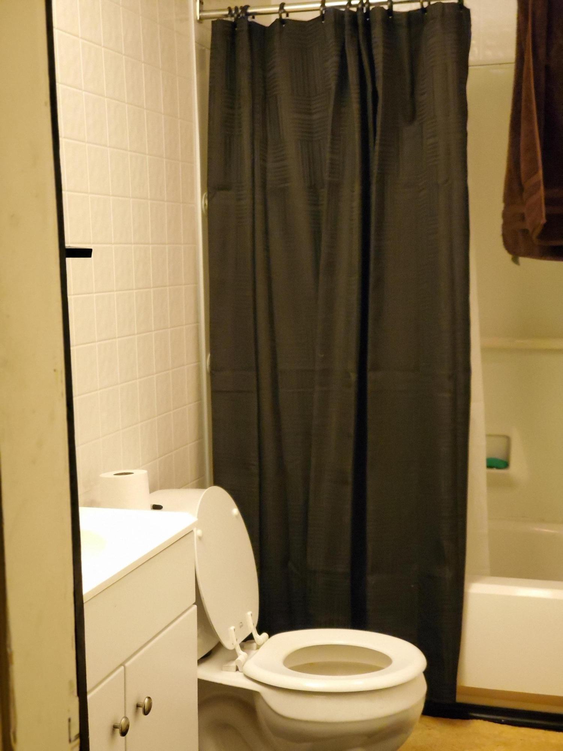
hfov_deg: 28.0
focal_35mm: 52
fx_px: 1128
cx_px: 282
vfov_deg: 36.8
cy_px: 376
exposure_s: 1/59
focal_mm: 6
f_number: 2.1
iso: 1000
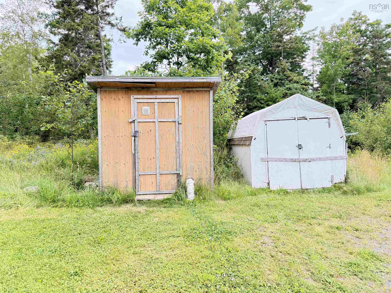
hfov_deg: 71.6
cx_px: 196
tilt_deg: -0.3
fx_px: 271
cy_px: 146
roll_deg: +1.3
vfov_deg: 56.8
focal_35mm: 24
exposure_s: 1/228
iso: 200
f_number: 1.78
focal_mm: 6.76
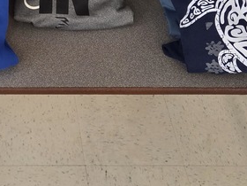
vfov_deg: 17.1
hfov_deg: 22.3
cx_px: -9
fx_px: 599
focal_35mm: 84
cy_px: -4
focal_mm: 5.4
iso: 800
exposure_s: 1/120
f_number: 1.8
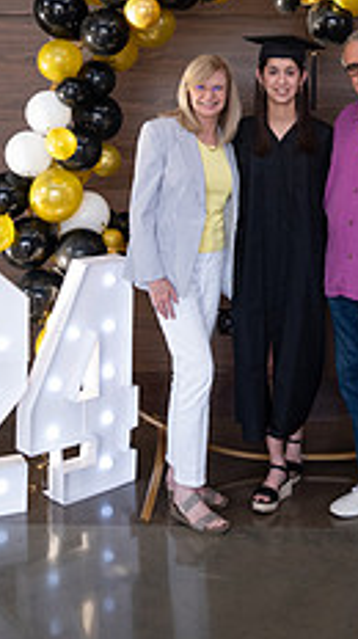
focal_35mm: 57
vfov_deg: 34.8
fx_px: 965
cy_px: 80
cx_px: 281
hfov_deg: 20.8
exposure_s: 1/200
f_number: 4
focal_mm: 28
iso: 2000
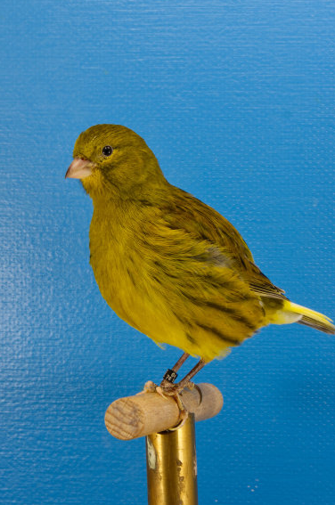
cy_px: 240
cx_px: 179
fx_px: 1135
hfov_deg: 16.8
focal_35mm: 81
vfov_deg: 25.1
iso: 100
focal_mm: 50
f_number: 13
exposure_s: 1/30
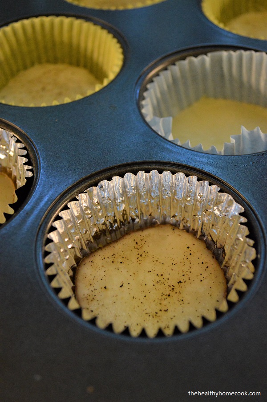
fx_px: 602
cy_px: 201
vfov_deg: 36.9
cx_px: 134
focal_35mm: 54
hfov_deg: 25.0
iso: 3200
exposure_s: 1/60
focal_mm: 36
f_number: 5
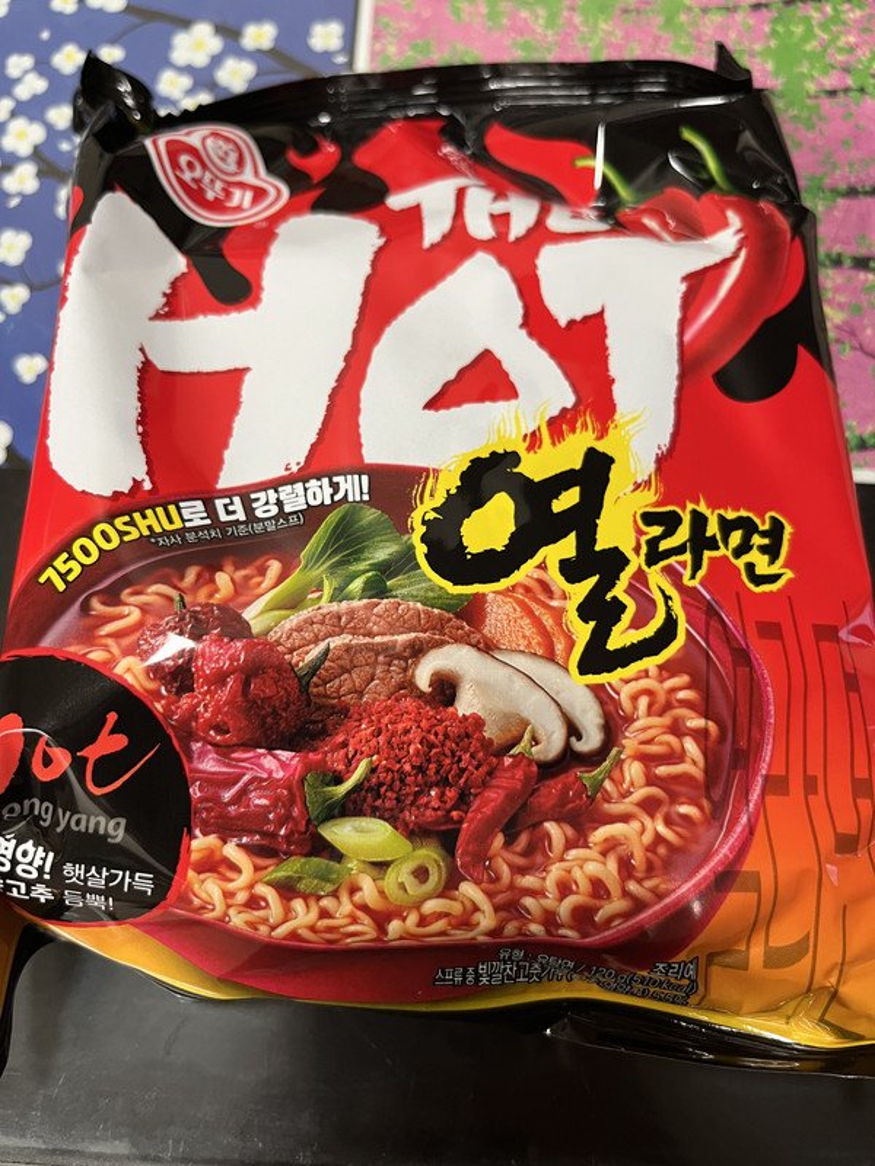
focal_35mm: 26
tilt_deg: -73.0
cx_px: 438
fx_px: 876
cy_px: 583
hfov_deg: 53.1
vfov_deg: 67.3
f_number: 1.6
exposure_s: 1/60
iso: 250
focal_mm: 5.1
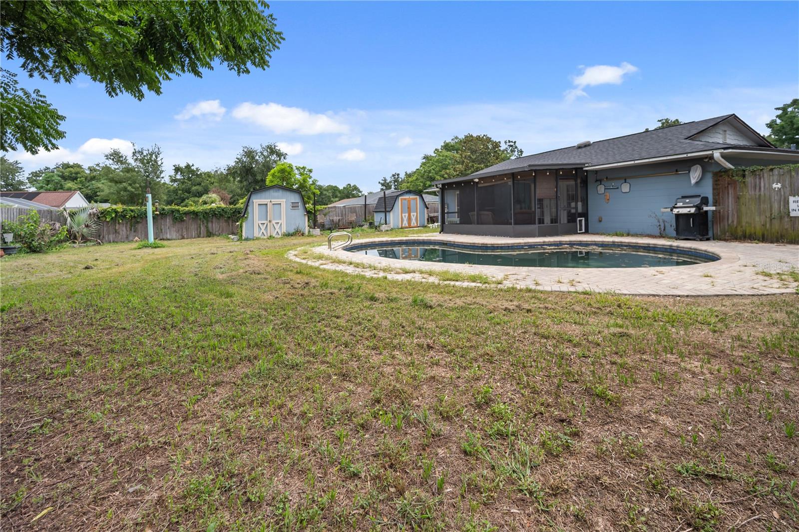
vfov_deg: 81.2
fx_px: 311
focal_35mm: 14
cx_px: 400
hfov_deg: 104.3
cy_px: 266
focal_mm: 14
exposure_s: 1/200
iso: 100
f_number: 4
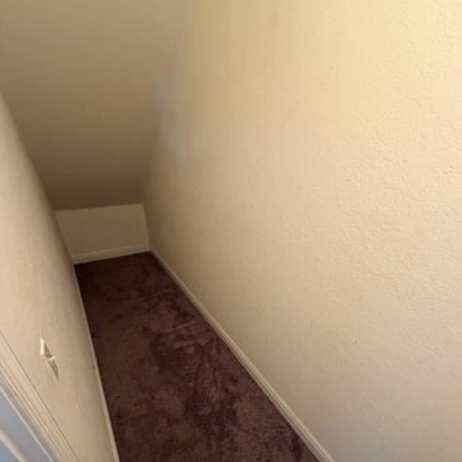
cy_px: 305
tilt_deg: -34.4
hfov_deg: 80.6
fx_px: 272
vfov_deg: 78.3
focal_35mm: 18
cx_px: 249
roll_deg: -2.0
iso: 800
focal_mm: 2.22
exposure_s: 1/60
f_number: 2.2
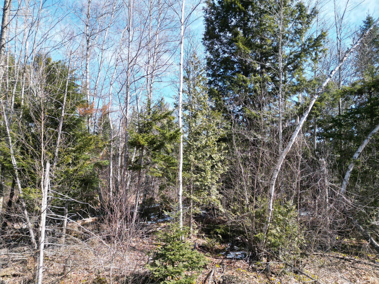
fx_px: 263
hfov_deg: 71.6
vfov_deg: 56.8
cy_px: 142
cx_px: 190
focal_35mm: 24
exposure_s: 1/1250
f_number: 1.7
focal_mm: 6.72
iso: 200
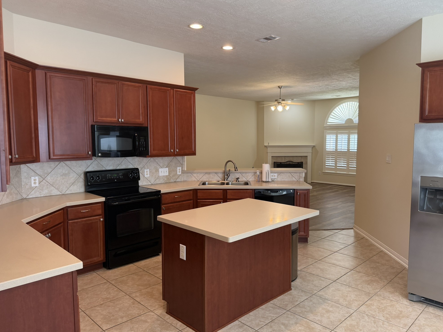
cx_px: 230
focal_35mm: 25
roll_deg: +0.4
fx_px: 320
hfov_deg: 69.4
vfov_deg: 54.9
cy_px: 168
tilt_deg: -5.0
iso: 160
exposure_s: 1/60
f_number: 1.78
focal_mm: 6.76
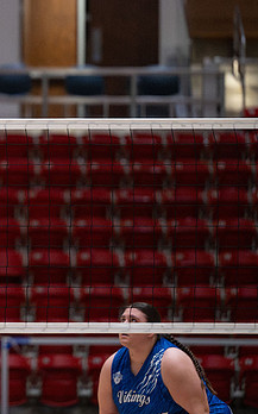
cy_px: 149
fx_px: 3527
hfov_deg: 4.2
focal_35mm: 313
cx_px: -127
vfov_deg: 6.7
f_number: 2.8
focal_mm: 150
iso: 8000
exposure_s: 1/640
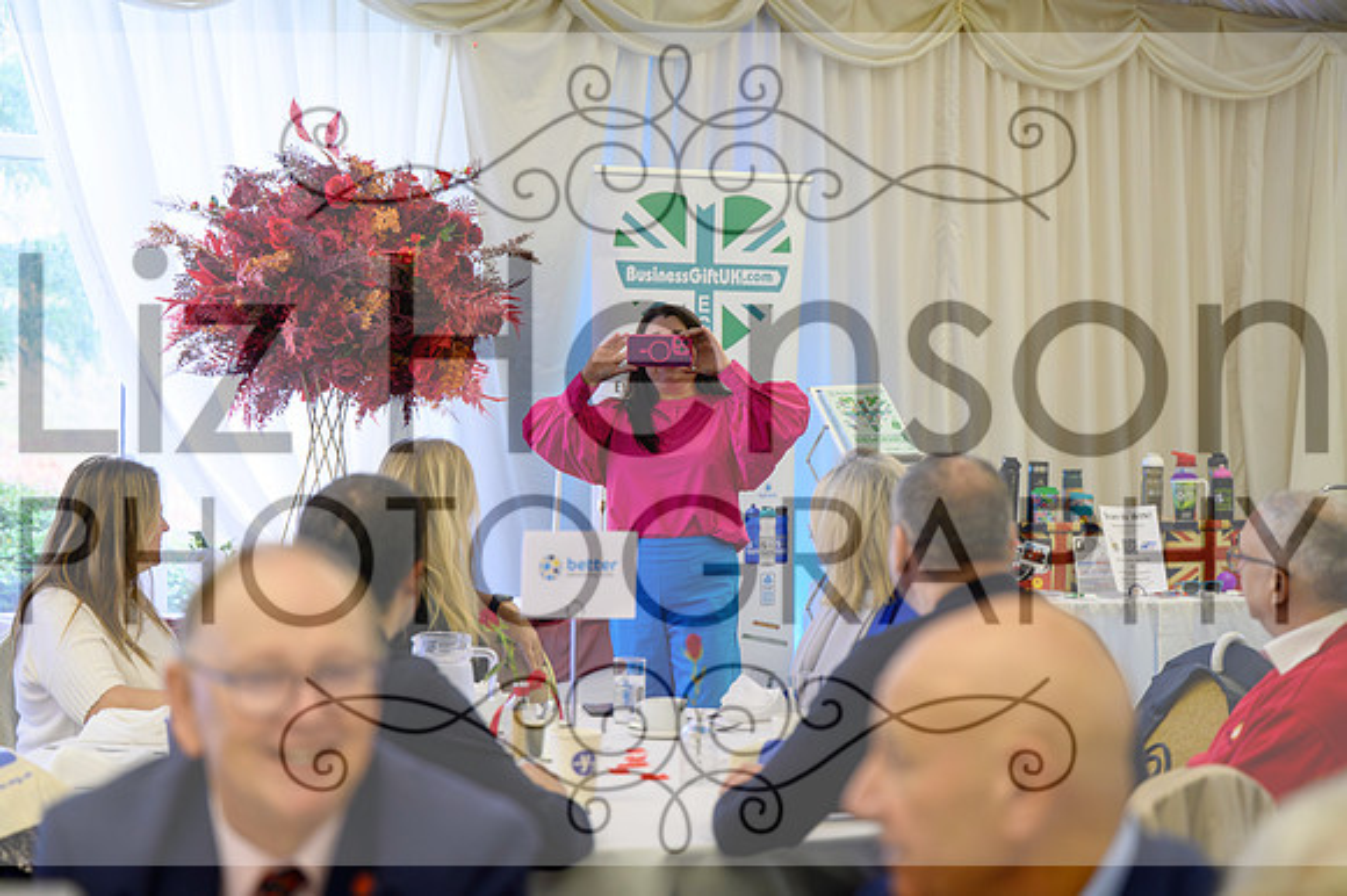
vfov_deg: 17.1
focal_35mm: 80
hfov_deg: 25.5
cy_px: 448
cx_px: 661
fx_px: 2974
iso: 2200
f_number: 2.8
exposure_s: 1/200
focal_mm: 77
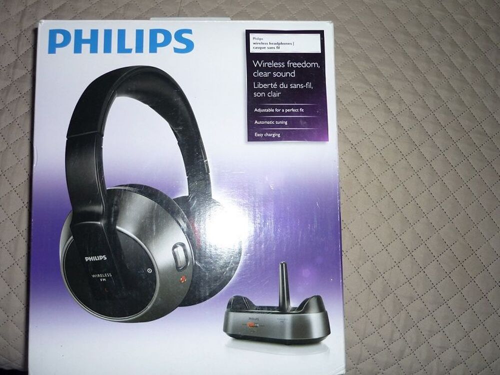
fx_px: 477
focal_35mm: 33
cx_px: 250
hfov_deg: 55.4
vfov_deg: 42.9
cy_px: 188
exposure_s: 1/60
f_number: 2.8
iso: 100
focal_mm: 5.5
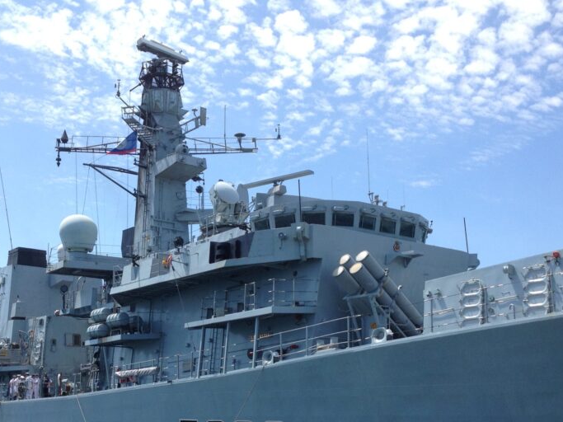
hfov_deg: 36.0
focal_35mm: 53
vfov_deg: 27.2
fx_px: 862
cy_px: 307
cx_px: 216
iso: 50
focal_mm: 4.28
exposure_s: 1/1255
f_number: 2.4
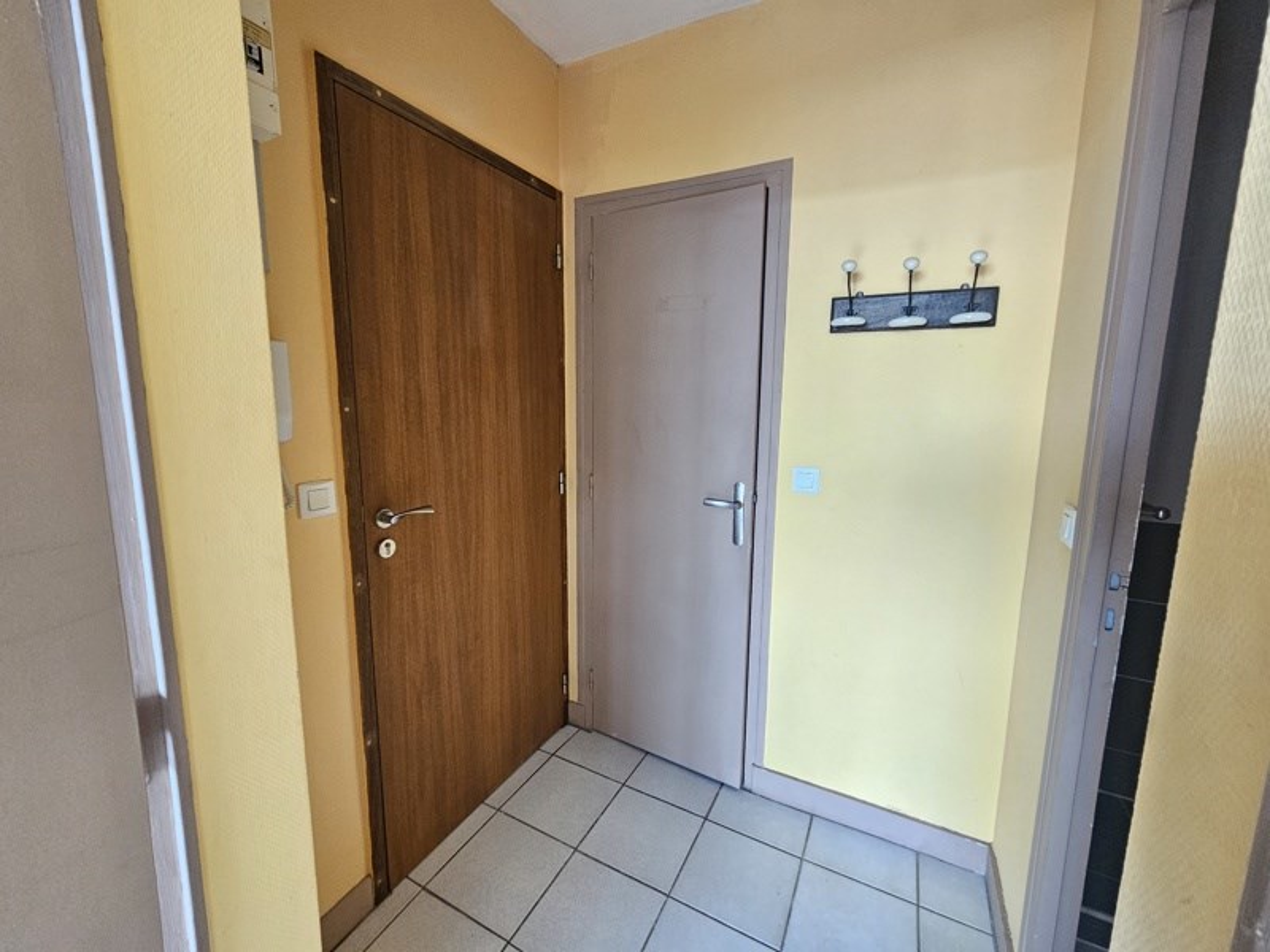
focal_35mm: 13
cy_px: 476
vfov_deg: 89.9
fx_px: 477
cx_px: 635
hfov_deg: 106.2
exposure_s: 1/50
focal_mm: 2.2
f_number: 2.2
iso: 400
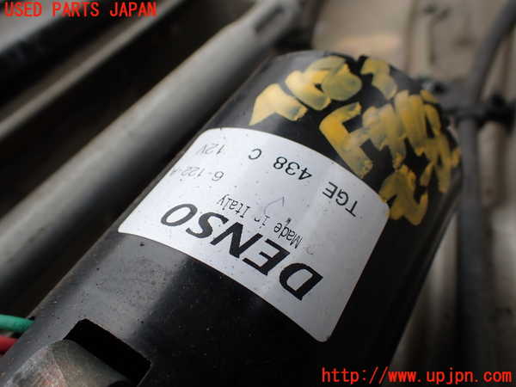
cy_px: 194
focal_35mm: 30
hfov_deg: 60.0
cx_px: 258
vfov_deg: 46.8
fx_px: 447
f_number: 3.2
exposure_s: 1/640
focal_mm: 5.4
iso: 100
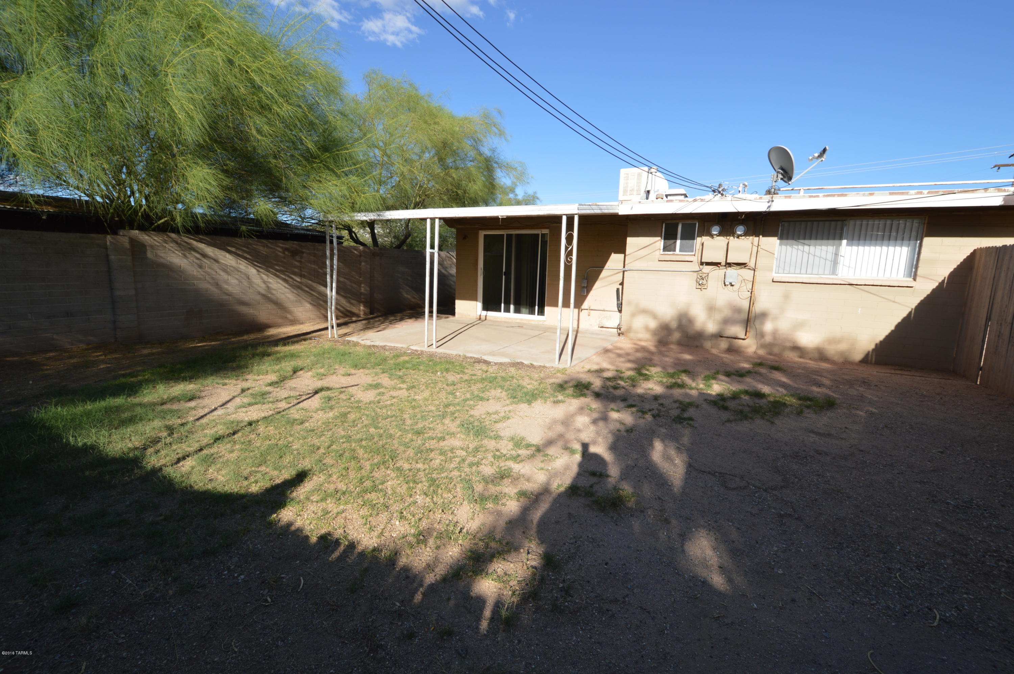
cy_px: 337
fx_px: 422
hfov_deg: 100.4
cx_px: 507
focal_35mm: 15
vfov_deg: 77.2
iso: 100
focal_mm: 10
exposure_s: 1/200
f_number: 8
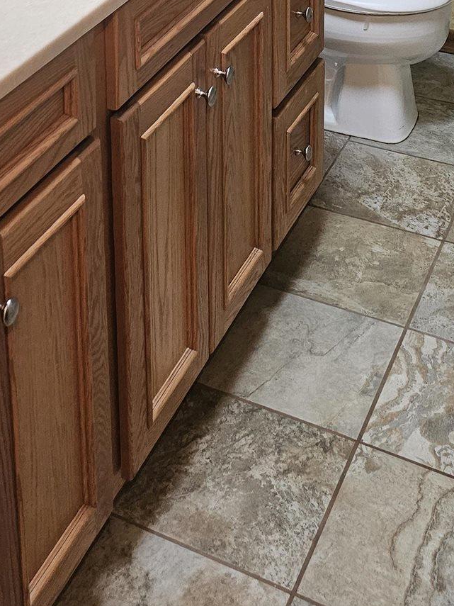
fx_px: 1084
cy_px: -204
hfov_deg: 23.4
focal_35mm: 62
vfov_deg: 26.1
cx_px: 123
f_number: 1.7
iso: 1000
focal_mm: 6.3
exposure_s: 1/120
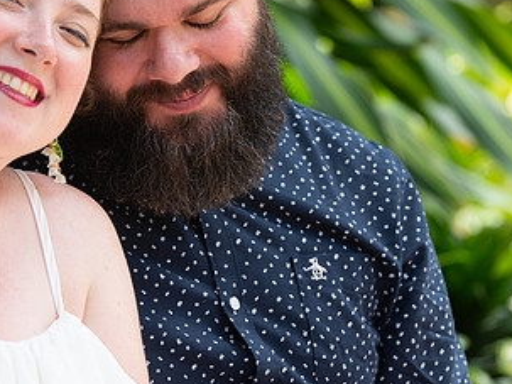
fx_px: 4199
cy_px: 70
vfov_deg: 5.2
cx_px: 105
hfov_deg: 7.0
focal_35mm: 284
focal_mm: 130
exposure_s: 1/250
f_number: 4.5
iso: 320
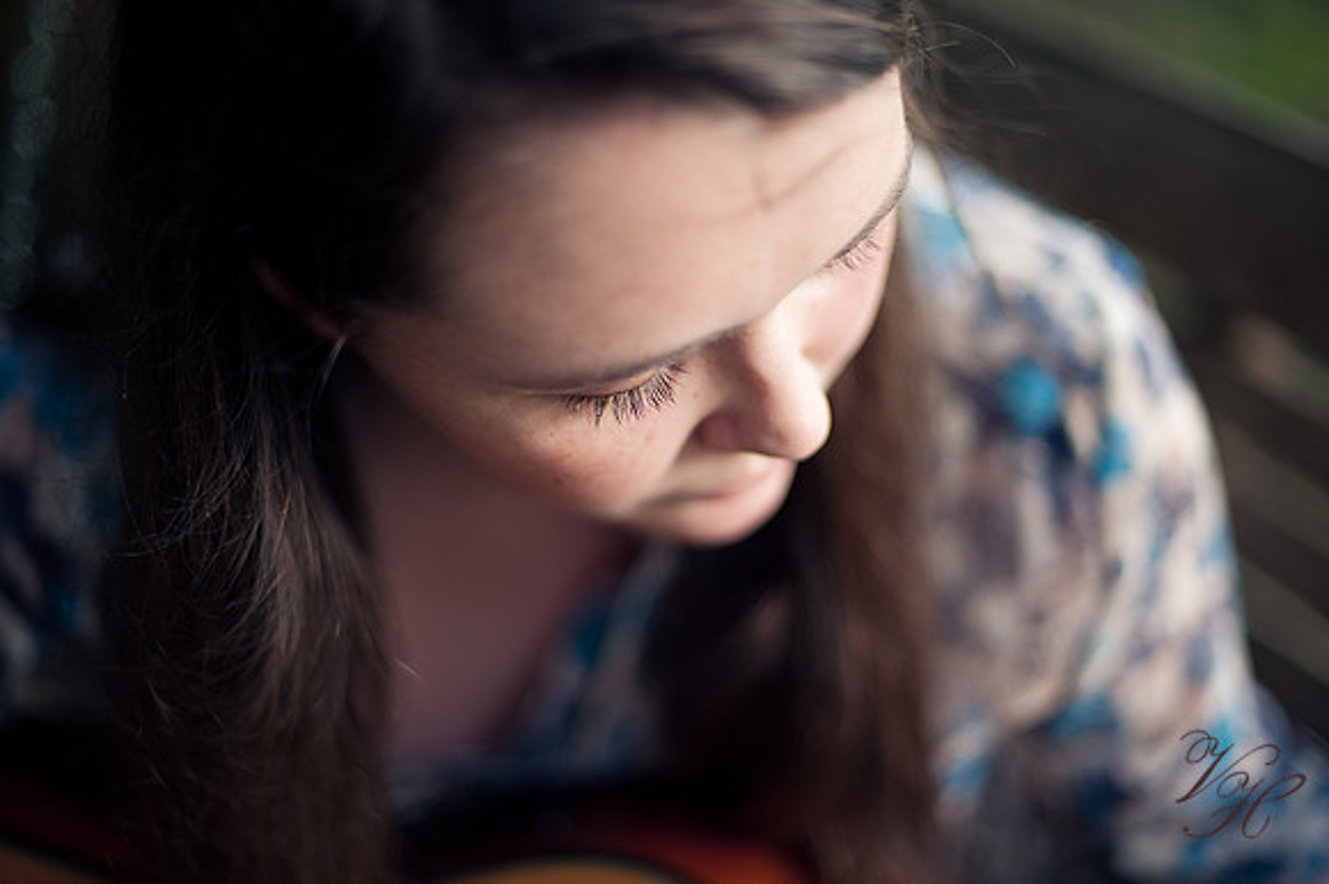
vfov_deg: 27.0
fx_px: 1845
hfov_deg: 39.6
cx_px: 664
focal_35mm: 50
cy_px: 442
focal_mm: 50
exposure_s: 1/250
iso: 200
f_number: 1.4
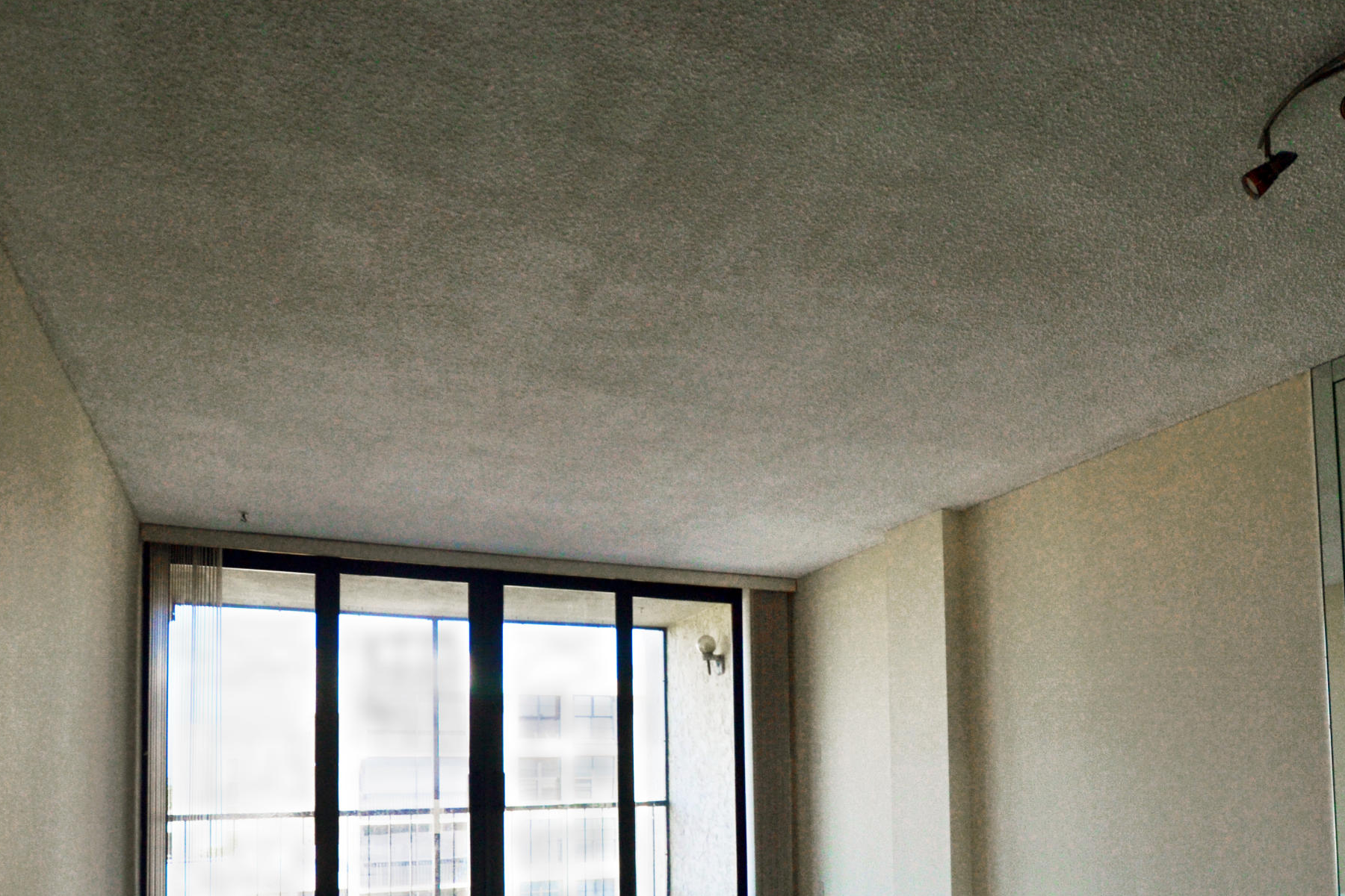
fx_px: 934
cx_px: 811
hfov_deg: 70.7
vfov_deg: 48.1
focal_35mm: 25
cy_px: 730
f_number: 5.6
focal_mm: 10
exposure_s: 1/125
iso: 320
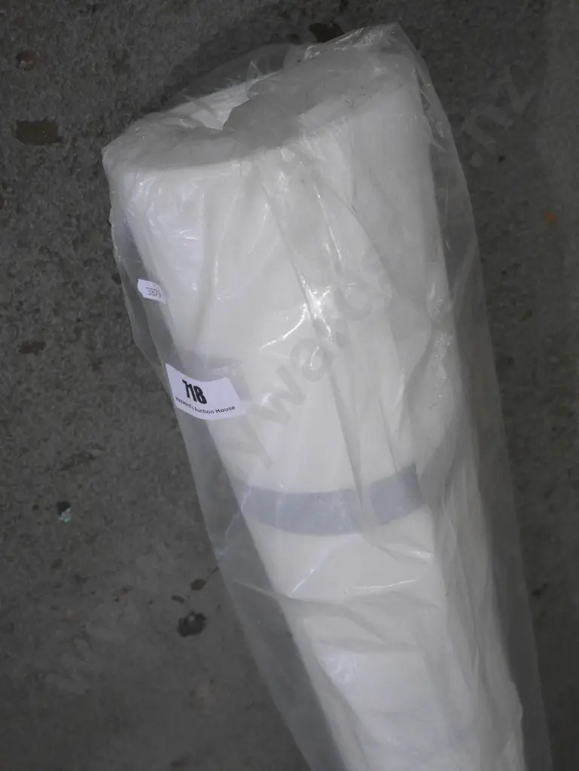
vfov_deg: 53.9
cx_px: 290
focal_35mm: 34
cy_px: 386
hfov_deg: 41.8
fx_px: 758
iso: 3200
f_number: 4.1
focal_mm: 17
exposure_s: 1/200
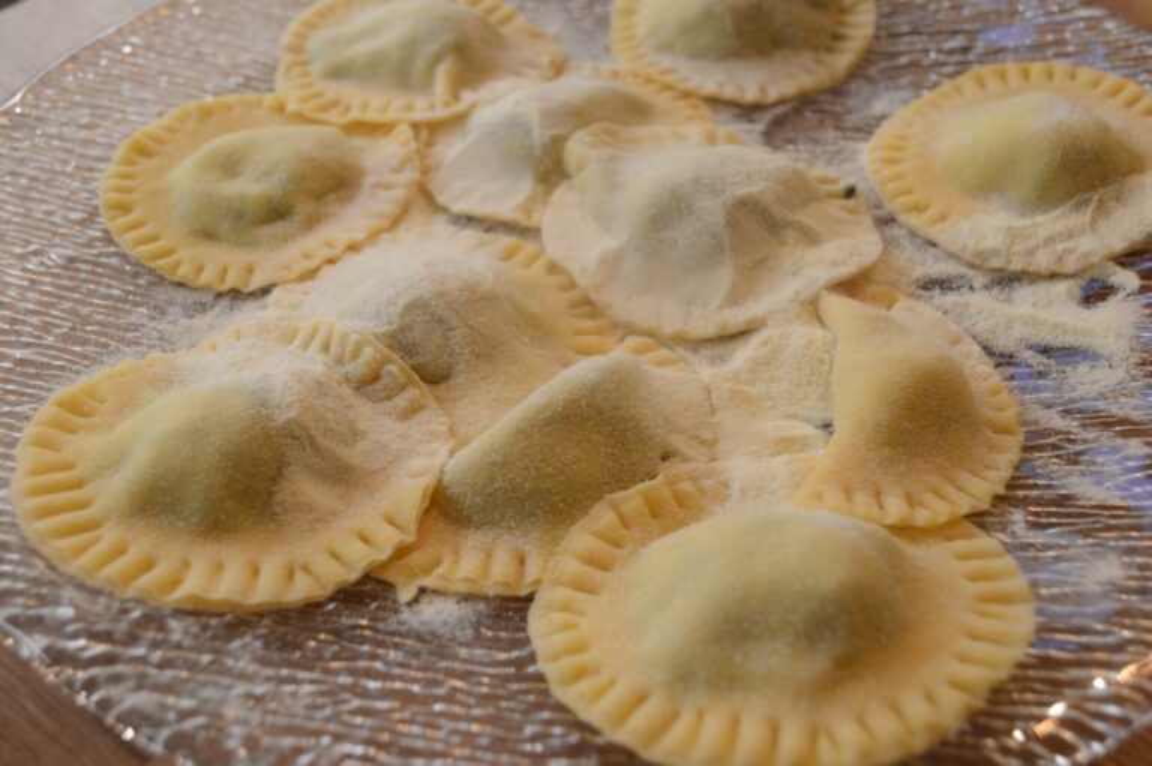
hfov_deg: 46.4
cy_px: 383
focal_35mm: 42
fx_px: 1343
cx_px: 576
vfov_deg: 31.9
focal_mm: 28
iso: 1600
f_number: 4.5
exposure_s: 1/60
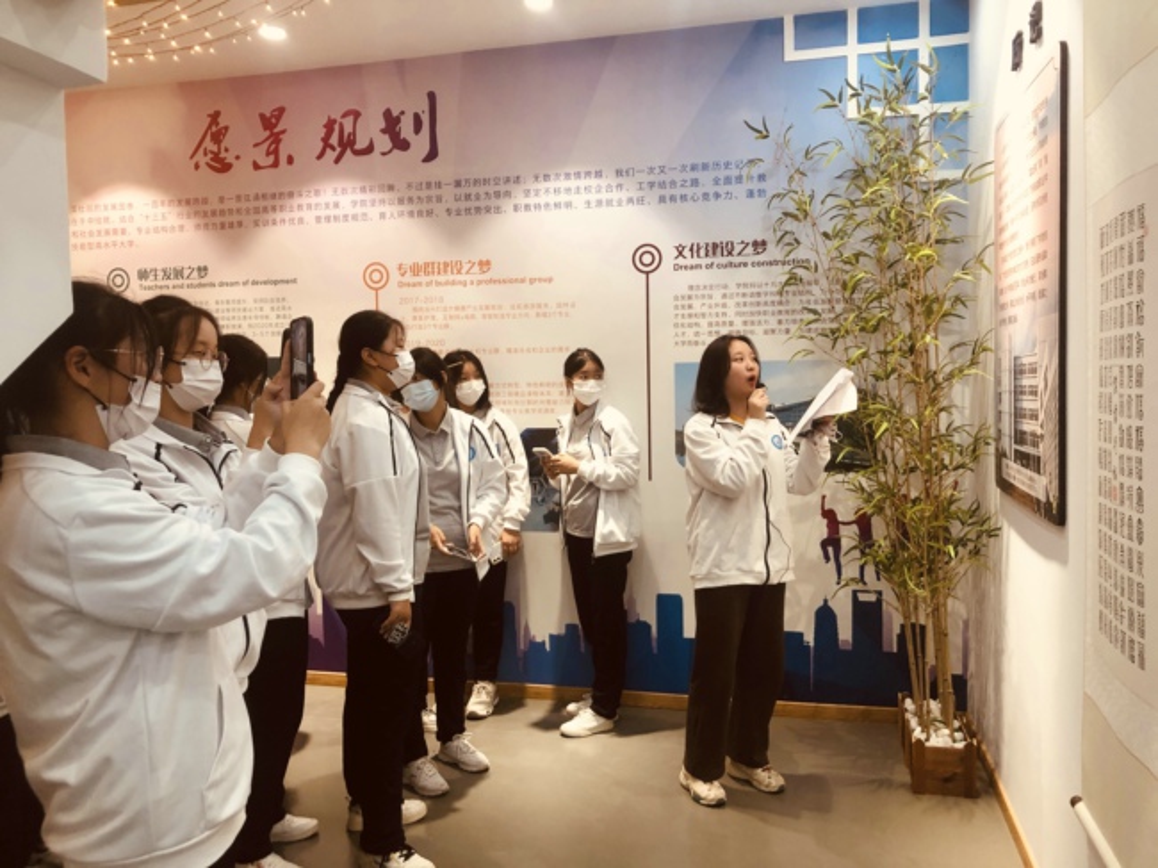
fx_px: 936
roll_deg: +1.0
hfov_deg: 63.5
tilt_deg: -3.6
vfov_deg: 49.7
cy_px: 434
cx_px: 579
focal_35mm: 28
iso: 160
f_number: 1.8
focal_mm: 3.99
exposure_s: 1/100
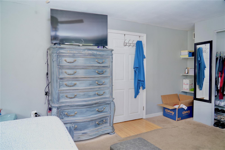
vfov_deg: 53.1
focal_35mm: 24
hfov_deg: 73.8
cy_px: 75
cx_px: 112
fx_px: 150
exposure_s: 1/30
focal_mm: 24
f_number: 4
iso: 250
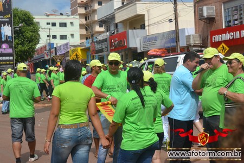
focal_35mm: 66
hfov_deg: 30.5
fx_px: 447
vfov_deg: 20.6
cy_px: 82
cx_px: 122
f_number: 10
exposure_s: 1/400
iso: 100
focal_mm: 44
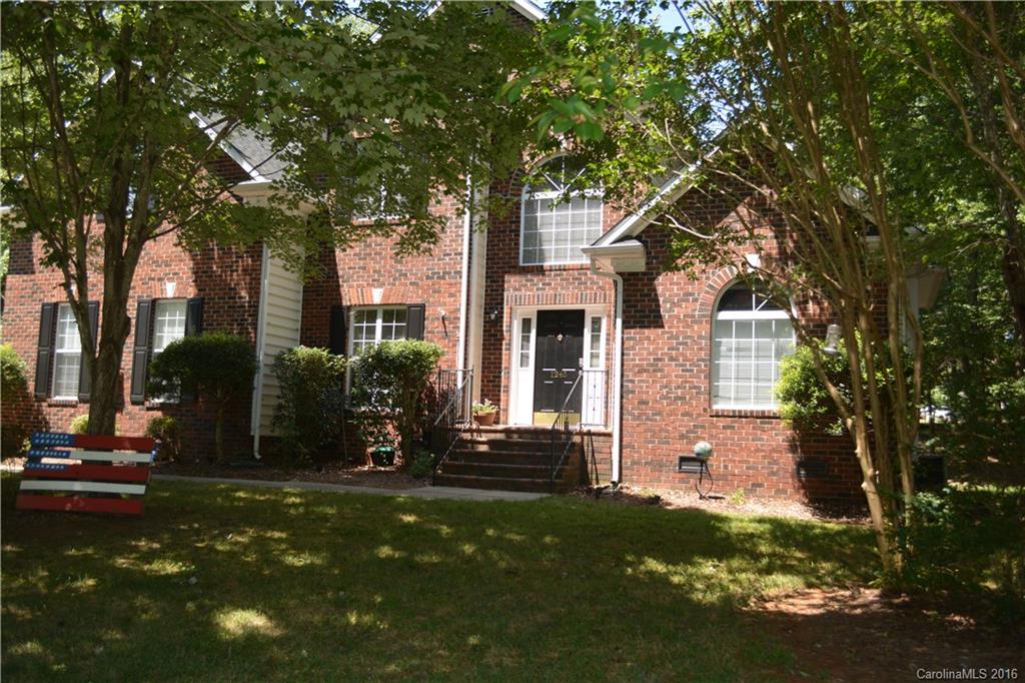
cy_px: 342
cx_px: 512
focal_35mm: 33
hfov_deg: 57.2
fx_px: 939
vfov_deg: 39.9
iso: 100
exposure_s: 1/200
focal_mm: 22
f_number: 5
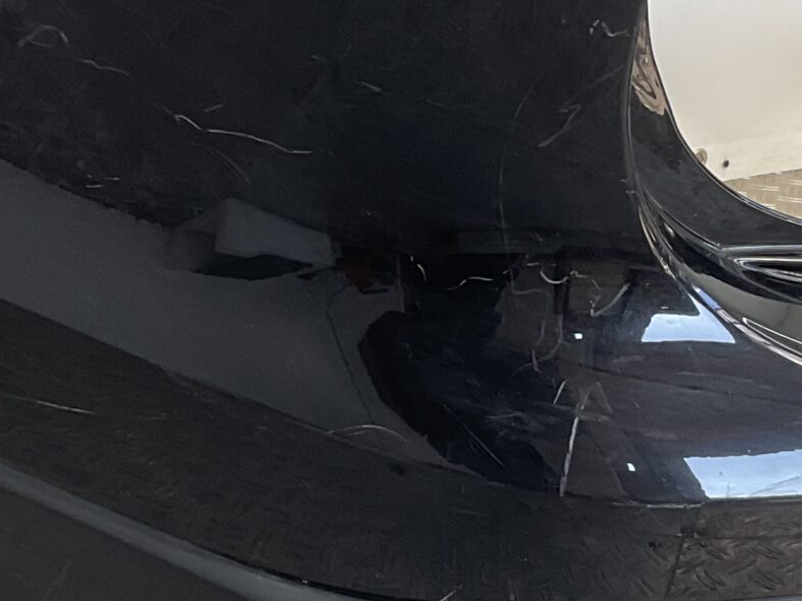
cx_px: 561
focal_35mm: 94
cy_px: 245
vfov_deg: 15.7
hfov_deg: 20.8
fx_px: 2177
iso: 25
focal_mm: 3
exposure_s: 1/120
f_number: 1.8
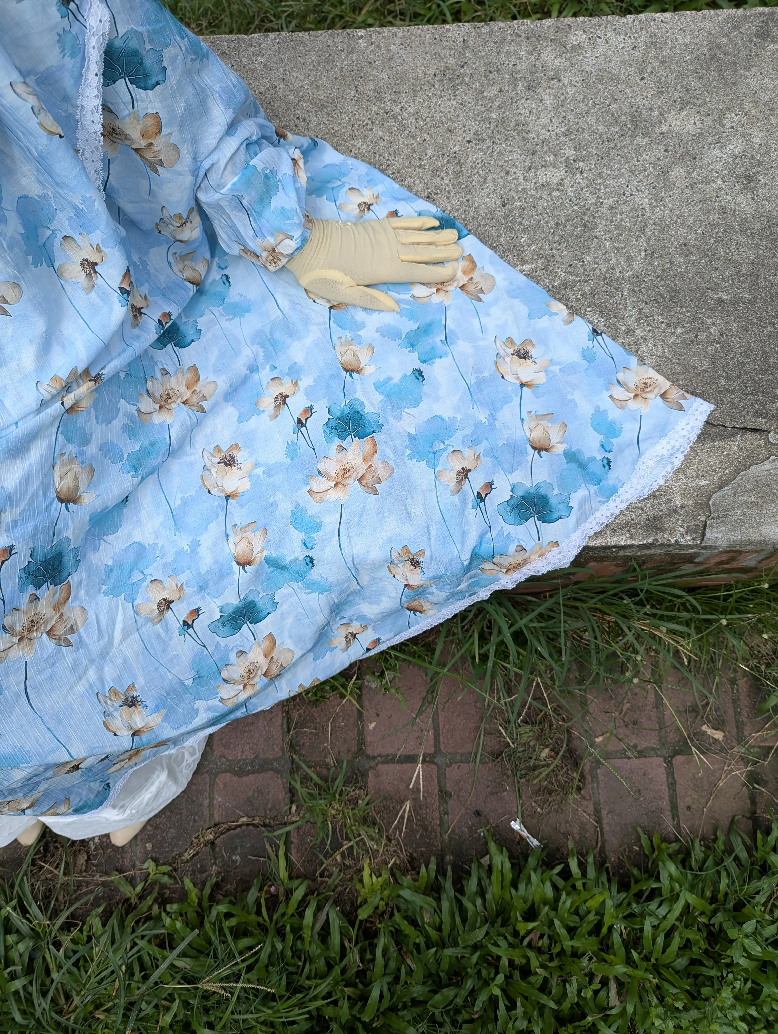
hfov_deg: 56.9
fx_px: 717
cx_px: 389
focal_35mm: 24
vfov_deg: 71.5
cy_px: 517
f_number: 1.85
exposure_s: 1/1011
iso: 50
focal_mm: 6.81
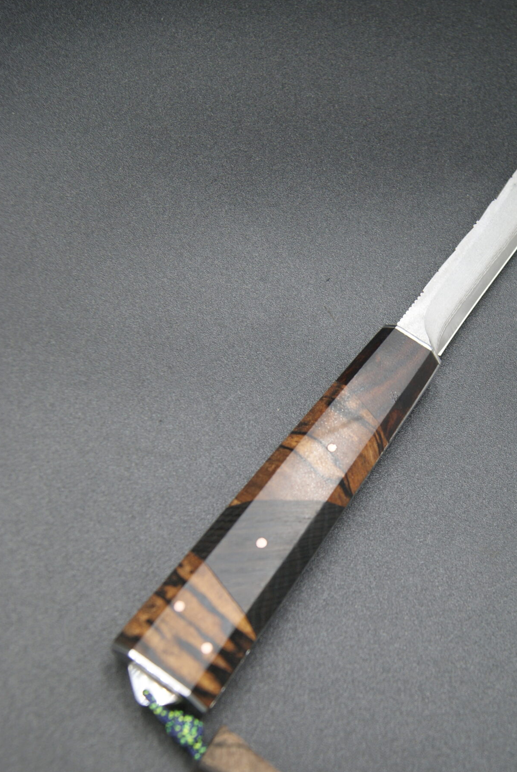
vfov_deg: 41.7
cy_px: 458
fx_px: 1009
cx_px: 352
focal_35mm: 47
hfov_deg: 28.5
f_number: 4.5
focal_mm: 22
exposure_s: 1/40
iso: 100
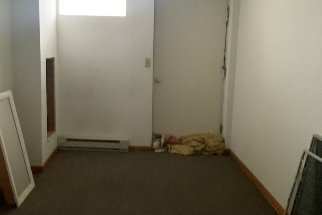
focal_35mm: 39
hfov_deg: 49.2
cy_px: 101
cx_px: 125
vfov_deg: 34.2
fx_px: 349
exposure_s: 1/30
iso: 500
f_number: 1.8
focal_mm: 3
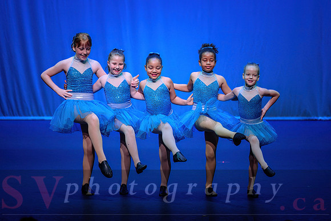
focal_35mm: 188
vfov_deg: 7.3
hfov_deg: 10.9
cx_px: 166
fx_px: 1731
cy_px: 110
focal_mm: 185
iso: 1600
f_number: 2.8
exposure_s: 1/400
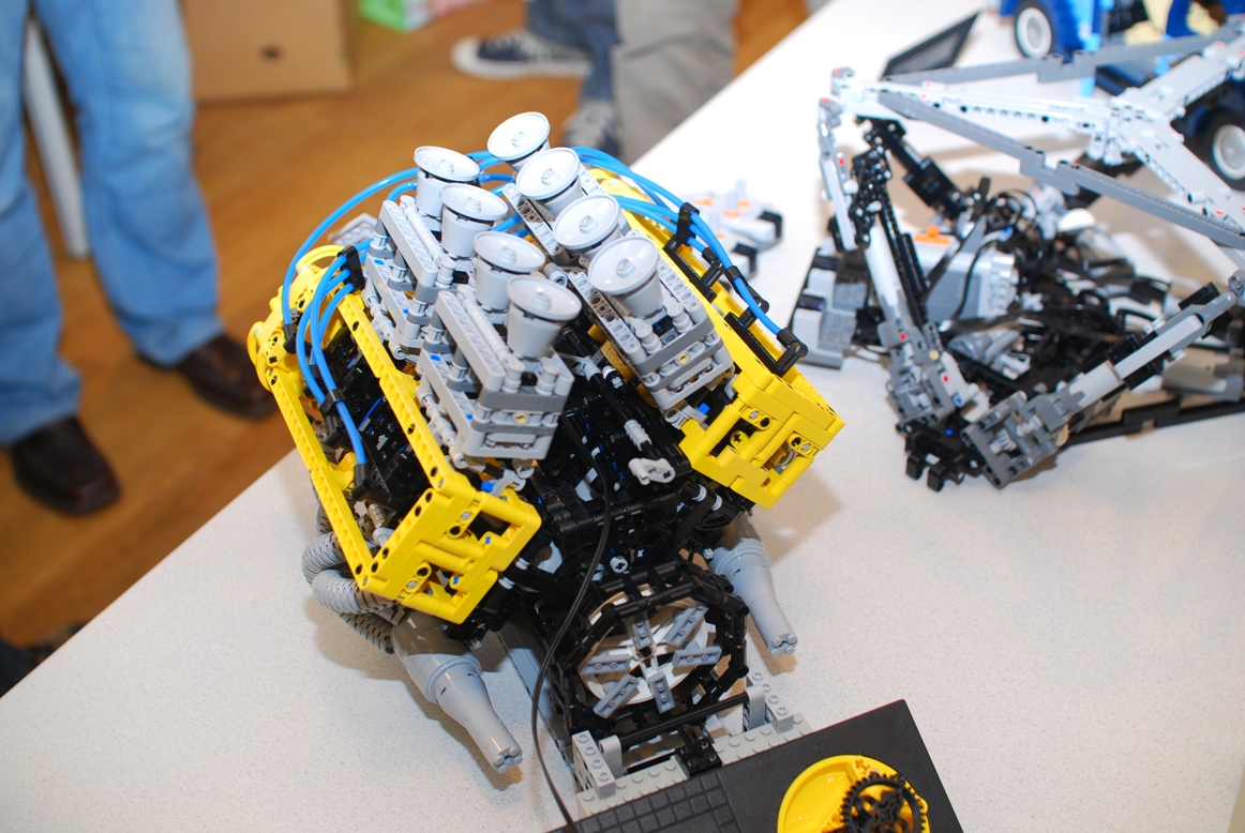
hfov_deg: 43.6
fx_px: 1558
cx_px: 622
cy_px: 416
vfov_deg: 29.9
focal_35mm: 45
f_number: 4
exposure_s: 1/30
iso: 100
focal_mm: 30
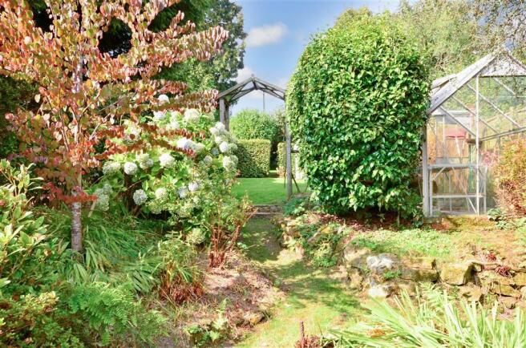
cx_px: 263
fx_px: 437
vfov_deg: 43.4
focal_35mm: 30
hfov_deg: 62.0
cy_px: 174
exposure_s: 1/20
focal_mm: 20
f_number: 14
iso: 200
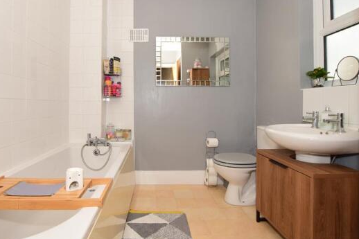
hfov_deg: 86.3
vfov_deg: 64.1
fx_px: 189
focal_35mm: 19
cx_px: 153
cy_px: 100
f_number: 7.1
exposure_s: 1/60
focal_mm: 10
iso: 400
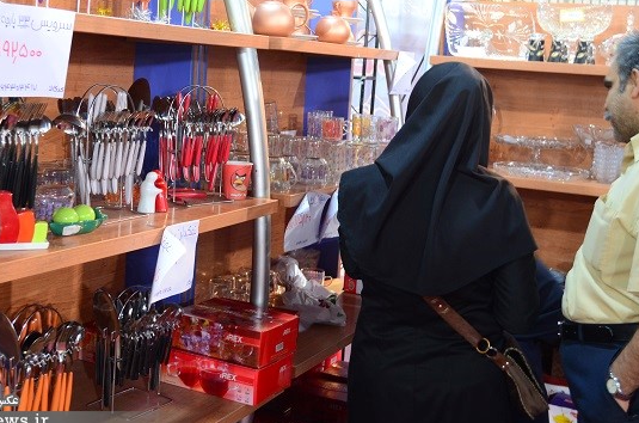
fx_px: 903
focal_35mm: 51
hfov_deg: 38.8
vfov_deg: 26.2
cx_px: 258
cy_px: 152
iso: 800
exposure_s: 1/6
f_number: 5
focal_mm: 26
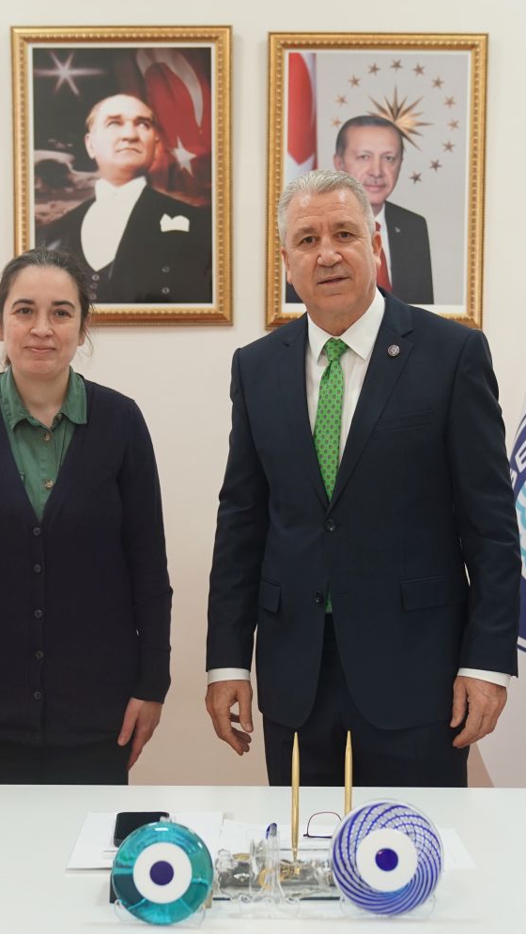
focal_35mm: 60
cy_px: 467
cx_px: 271
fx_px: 1487
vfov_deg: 34.9
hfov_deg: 20.1
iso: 1000
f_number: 3.2
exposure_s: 1/100
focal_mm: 38
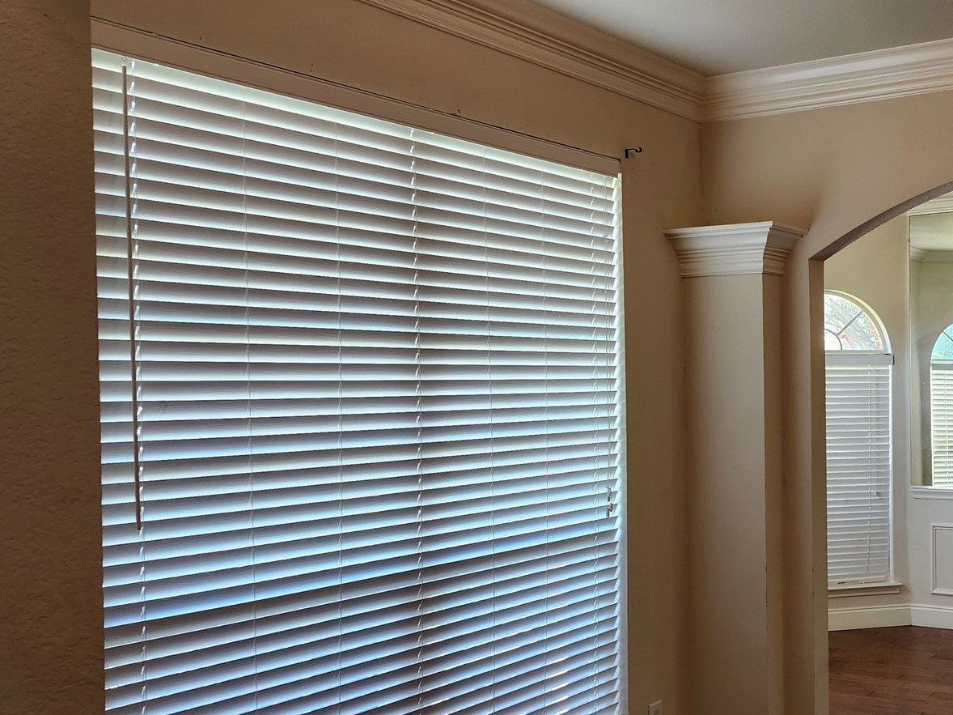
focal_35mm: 40
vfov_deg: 35.9
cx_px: 800
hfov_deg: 43.9
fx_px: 1101
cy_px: 416
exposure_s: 1/120
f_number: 1.8
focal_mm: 5.54
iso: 125
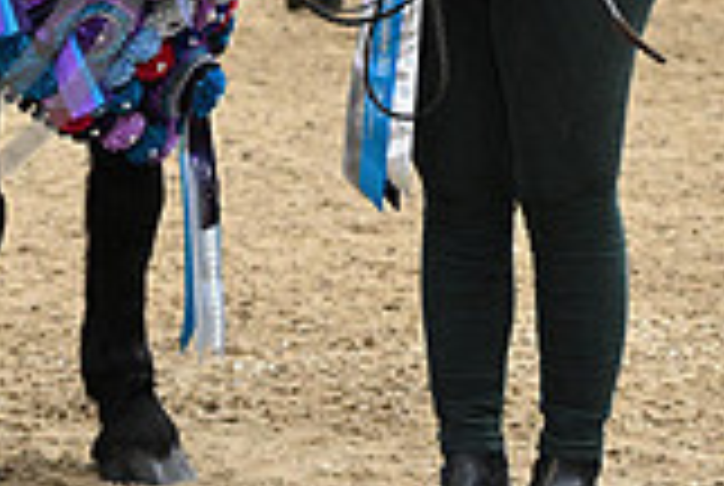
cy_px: -250
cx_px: -333
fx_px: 6669
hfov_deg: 6.1
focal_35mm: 331
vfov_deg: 4.1
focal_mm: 92
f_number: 4.5
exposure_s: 1/500
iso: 6400
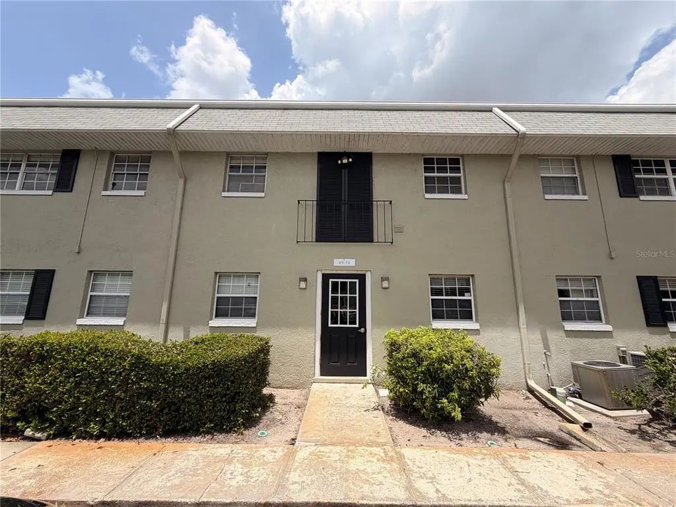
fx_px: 273
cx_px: 338
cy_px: 254
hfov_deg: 102.1
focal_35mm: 14
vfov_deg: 85.7
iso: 20
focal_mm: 2.22
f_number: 2.2
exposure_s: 1/901
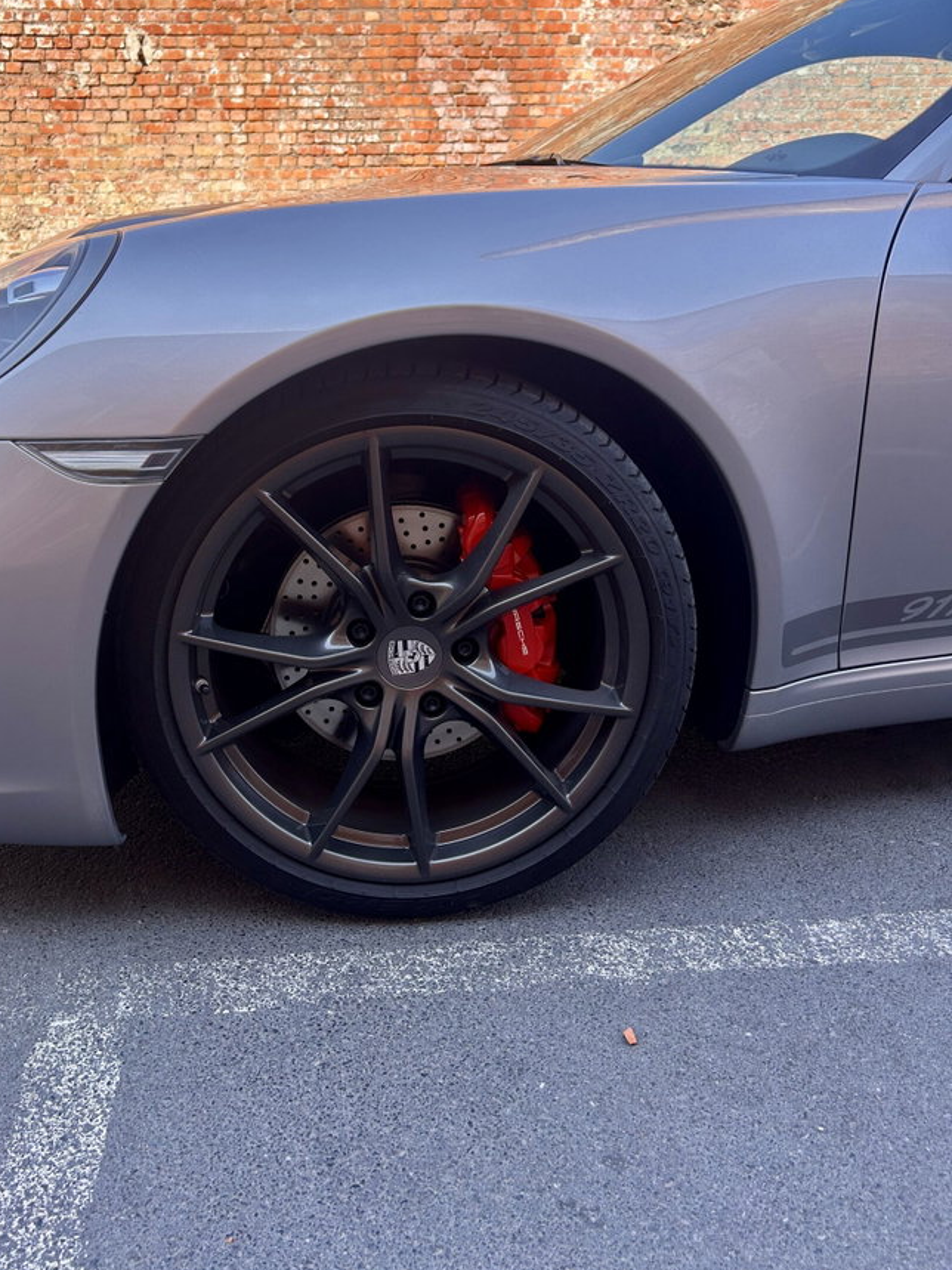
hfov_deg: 45.2
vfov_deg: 58.2
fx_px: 1137
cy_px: 559
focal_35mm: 31
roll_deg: +0.9
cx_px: 386
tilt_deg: -18.7
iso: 50
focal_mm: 5.7
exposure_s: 1/1029
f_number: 1.5
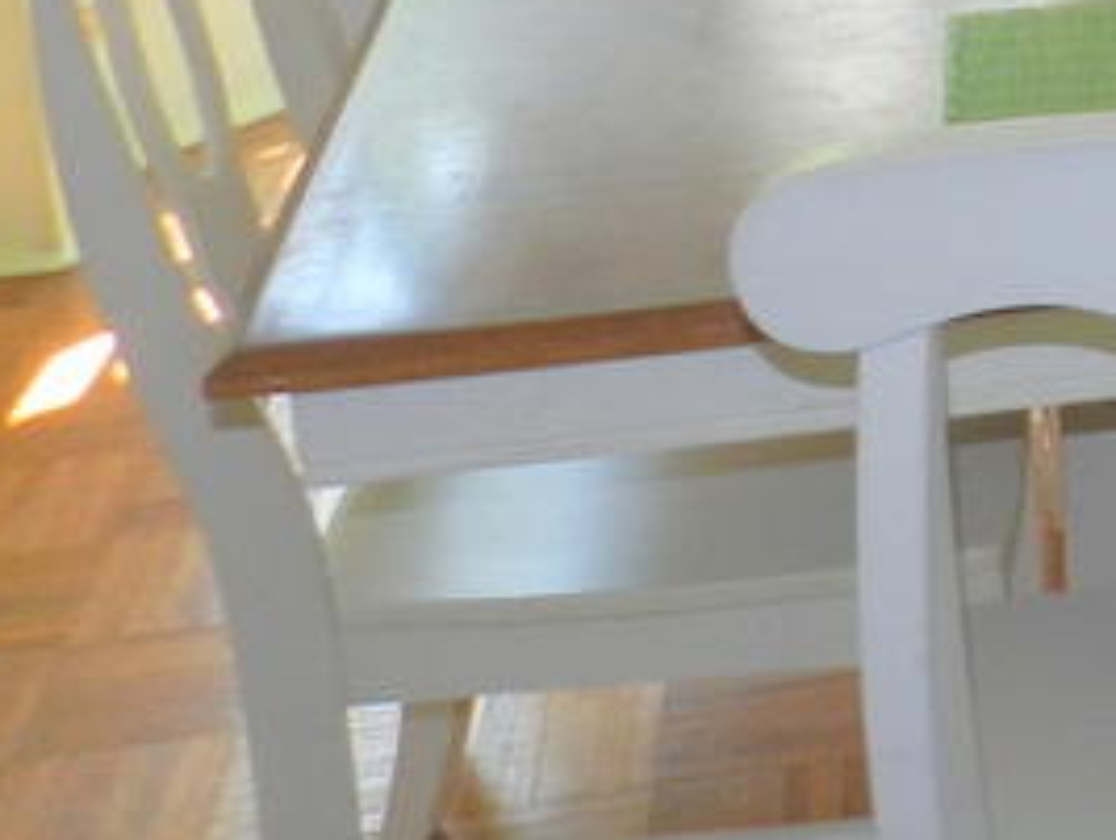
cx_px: 1768
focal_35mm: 86
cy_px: -364
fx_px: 2776
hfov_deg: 19.3
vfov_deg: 16.0
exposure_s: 1/60
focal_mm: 4
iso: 160
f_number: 3.4
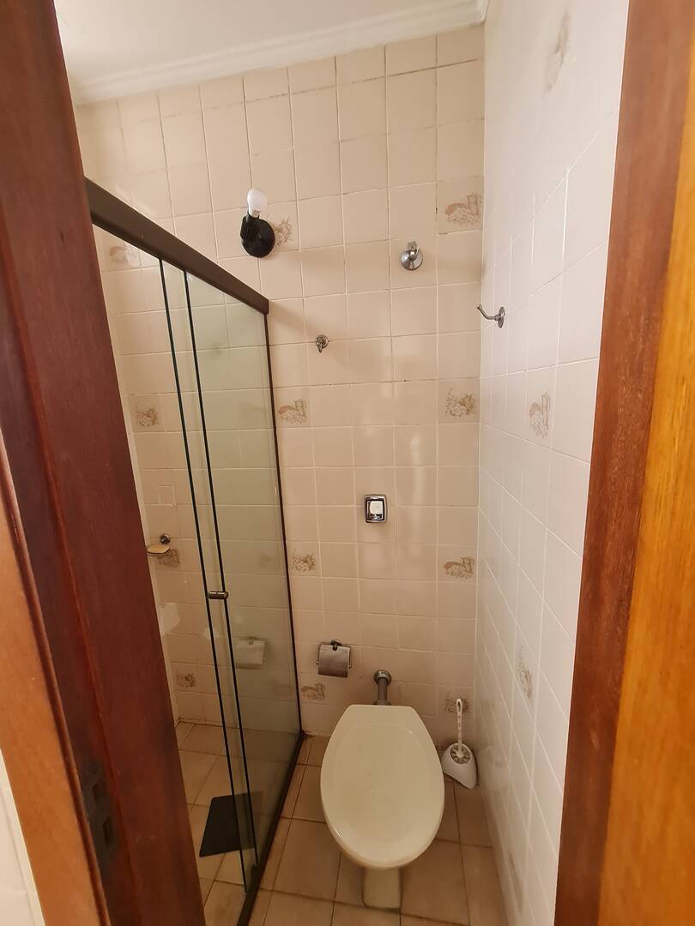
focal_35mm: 13
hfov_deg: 89.9
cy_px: 463
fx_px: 348
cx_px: 348
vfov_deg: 106.2
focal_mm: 1.74
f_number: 2.2
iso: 250
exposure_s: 1/60
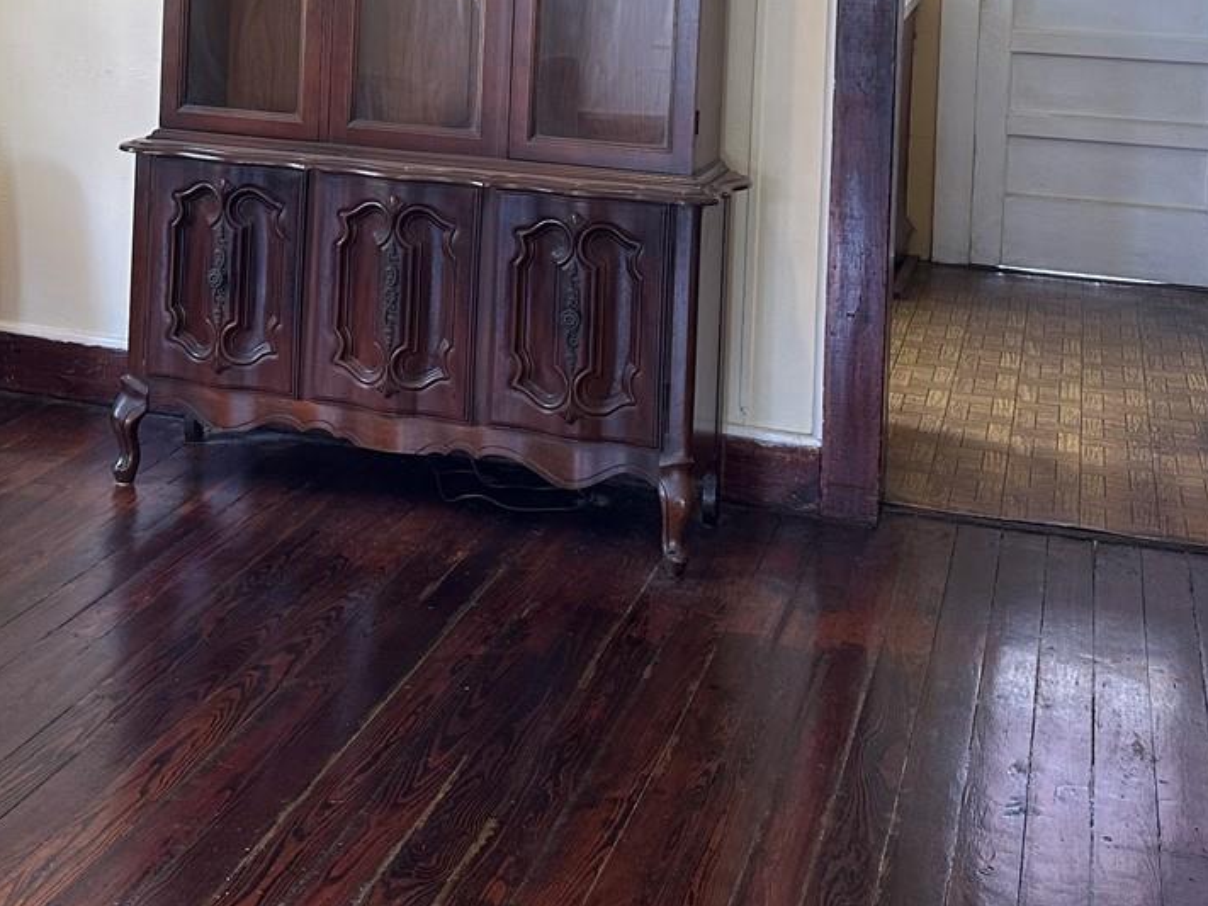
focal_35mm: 54
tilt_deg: -0.1
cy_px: -56
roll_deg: +0.5
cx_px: 374
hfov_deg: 35.1
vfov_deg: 25.3
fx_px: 1884
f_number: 1.78
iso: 160
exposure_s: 1/120
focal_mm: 6.86
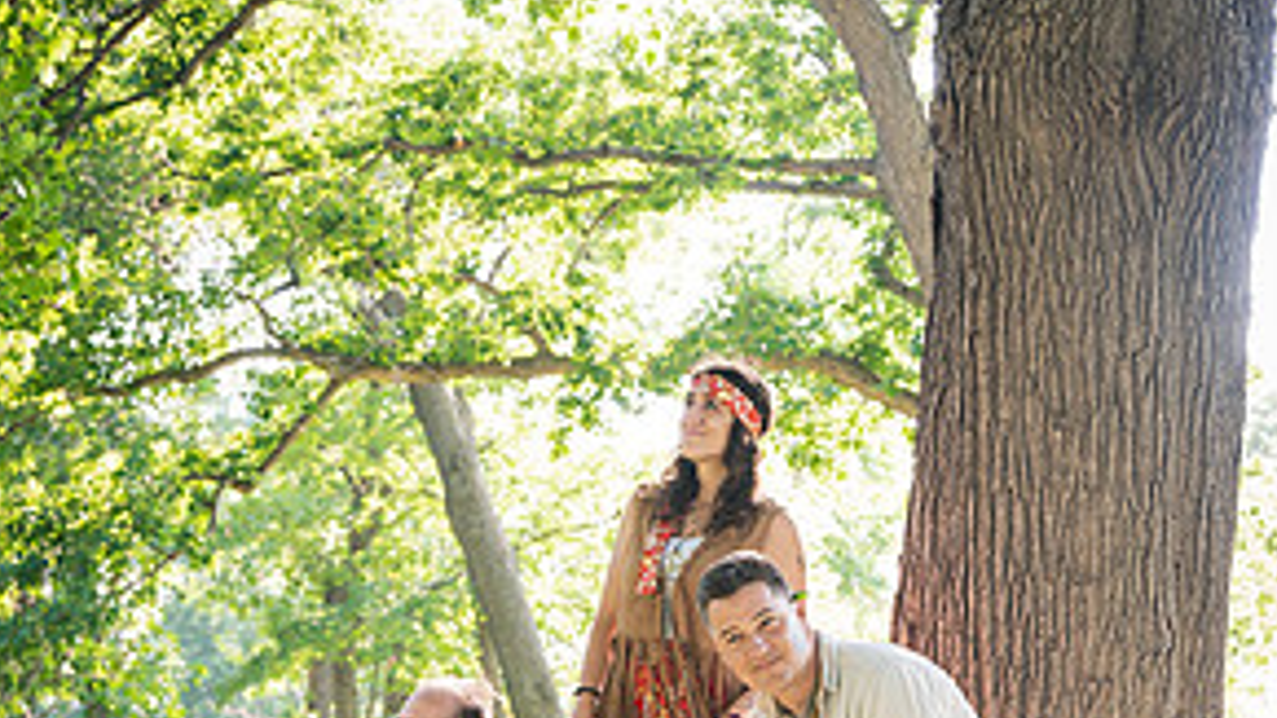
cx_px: 654
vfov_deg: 18.3
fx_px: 2201
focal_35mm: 65
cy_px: 612
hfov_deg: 32.4
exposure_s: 1/250
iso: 800
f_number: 3.5
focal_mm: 40
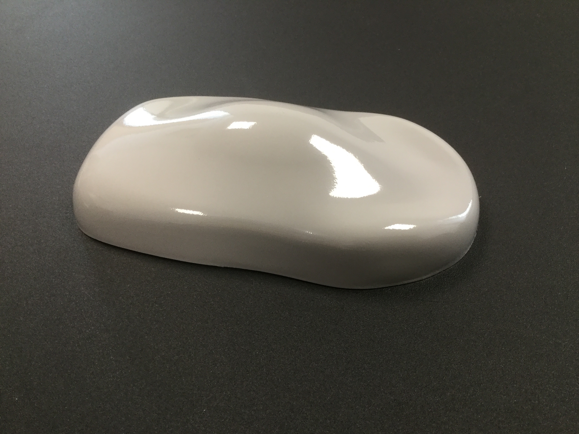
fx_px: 519
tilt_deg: -46.0
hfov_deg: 58.4
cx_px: 290
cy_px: 217
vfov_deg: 45.4
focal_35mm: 31
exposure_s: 1/33
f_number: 2.4
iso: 100
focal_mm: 3.3
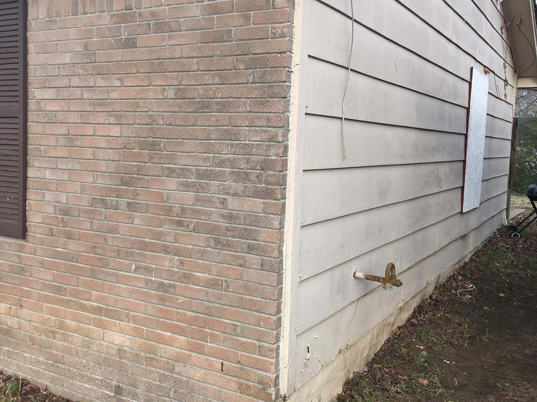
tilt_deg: -2.3
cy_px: 189
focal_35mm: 37
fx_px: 574
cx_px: 241
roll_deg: -3.6
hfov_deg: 50.1
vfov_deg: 38.7
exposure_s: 1/334
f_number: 2.2
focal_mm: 4.15
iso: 25
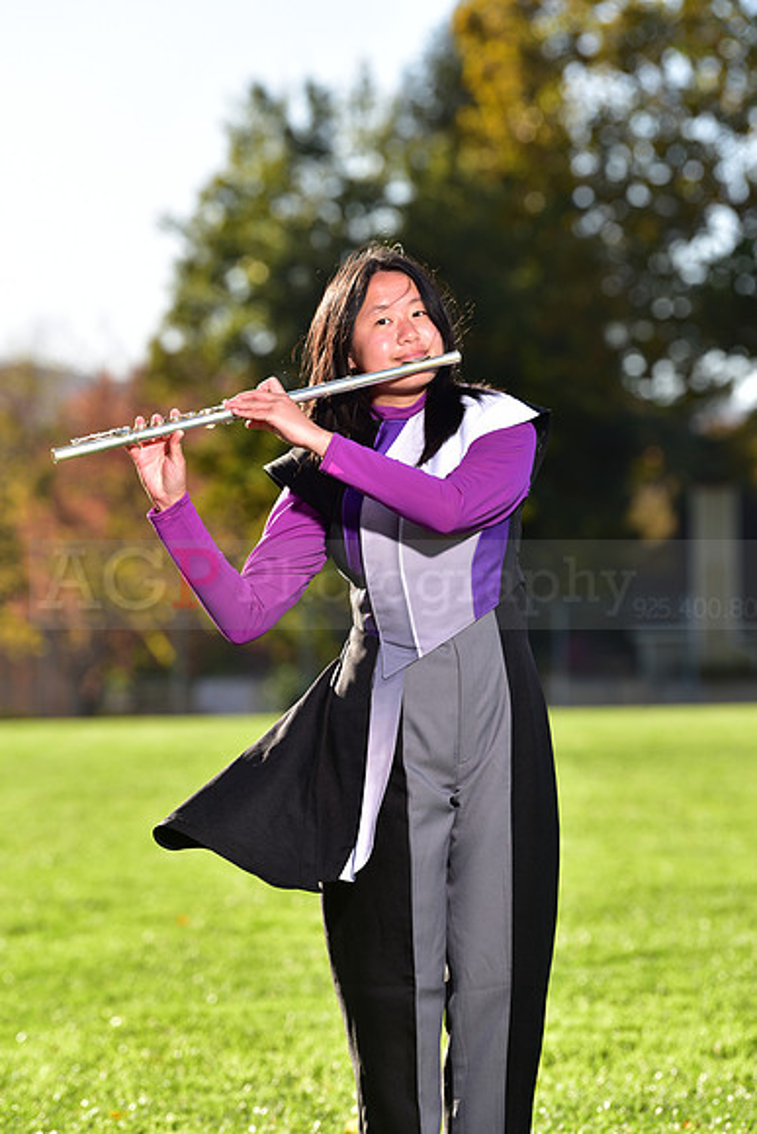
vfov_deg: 12.1
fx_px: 5358
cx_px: 378
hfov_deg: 8.1
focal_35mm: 170
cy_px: 567
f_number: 5
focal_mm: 170
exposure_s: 1/250
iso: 80
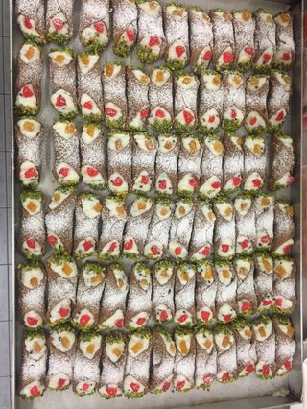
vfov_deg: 61.6
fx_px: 343
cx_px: 154
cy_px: 204
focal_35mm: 29
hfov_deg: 48.3
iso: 160
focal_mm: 4.15
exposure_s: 1/33
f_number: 2.2
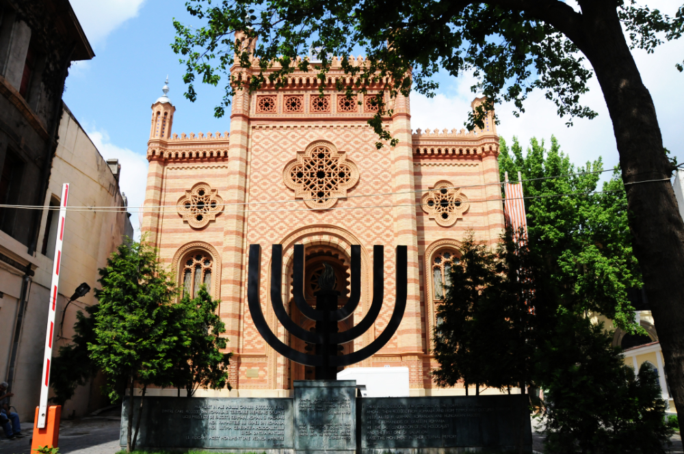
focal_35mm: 27
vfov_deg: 47.8
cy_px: 227
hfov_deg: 67.4
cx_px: 342
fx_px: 512
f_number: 9
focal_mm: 18
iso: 1000
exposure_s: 1/2500
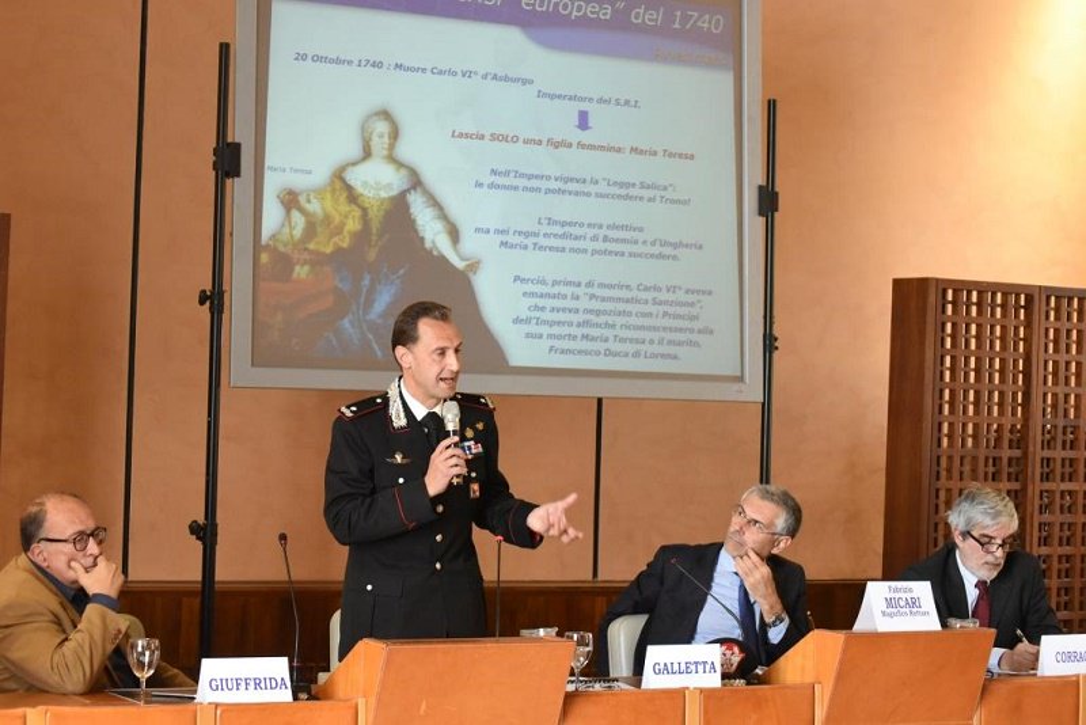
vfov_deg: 19.5
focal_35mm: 70
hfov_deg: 28.8
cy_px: 362
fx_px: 2112
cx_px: 543
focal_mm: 70
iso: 9000
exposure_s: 1/125
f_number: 7.1
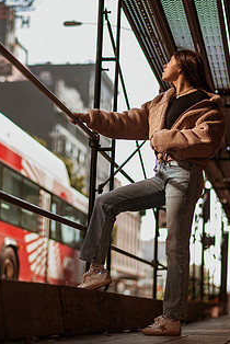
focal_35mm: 83
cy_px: 161
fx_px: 794
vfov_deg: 24.4
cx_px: 99
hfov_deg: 16.5
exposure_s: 1/1250
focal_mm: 58
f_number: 1.8
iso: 50
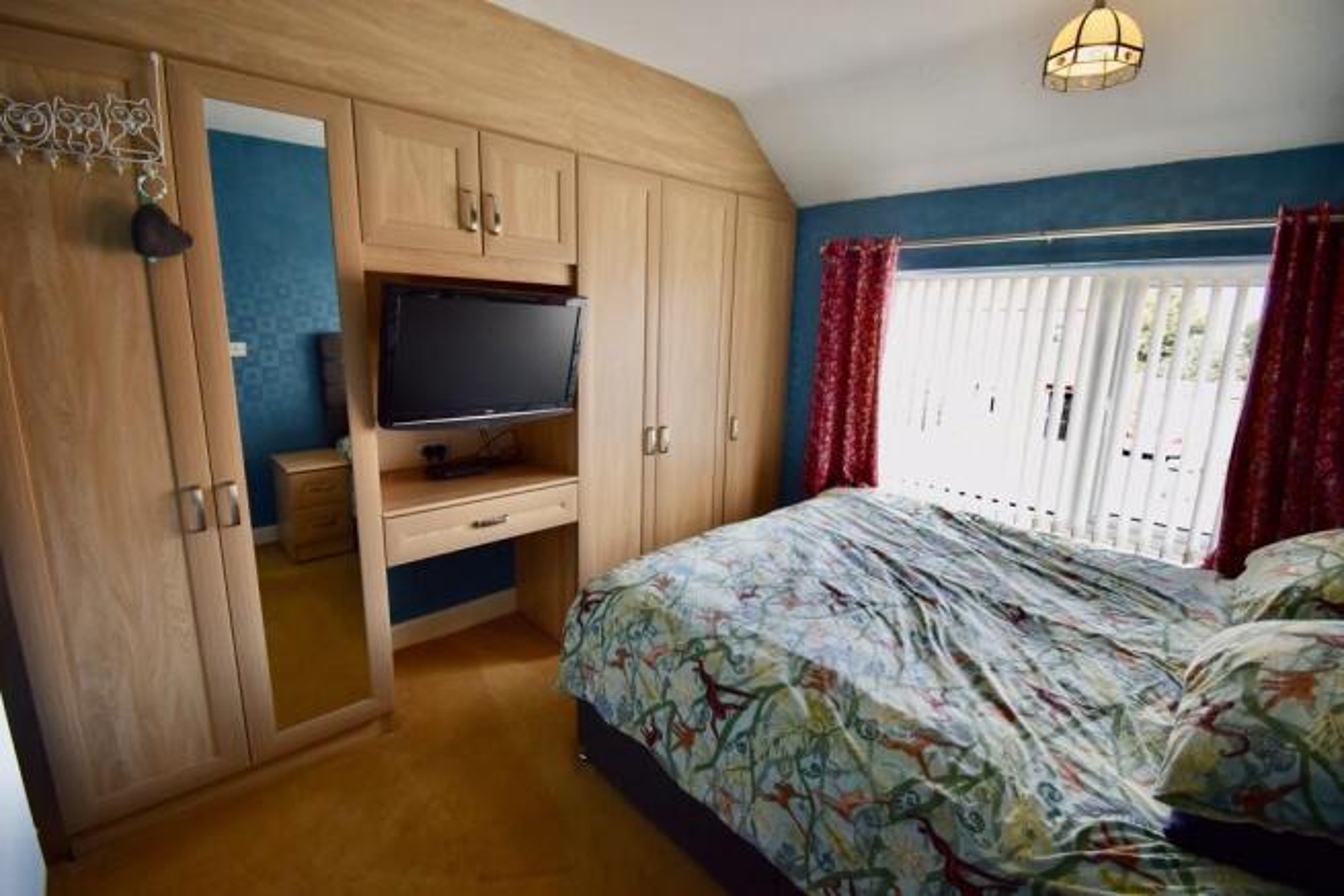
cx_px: 672
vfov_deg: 77.4
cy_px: 448
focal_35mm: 15
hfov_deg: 100.4
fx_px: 560
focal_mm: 10
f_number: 5
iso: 400
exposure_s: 1/100
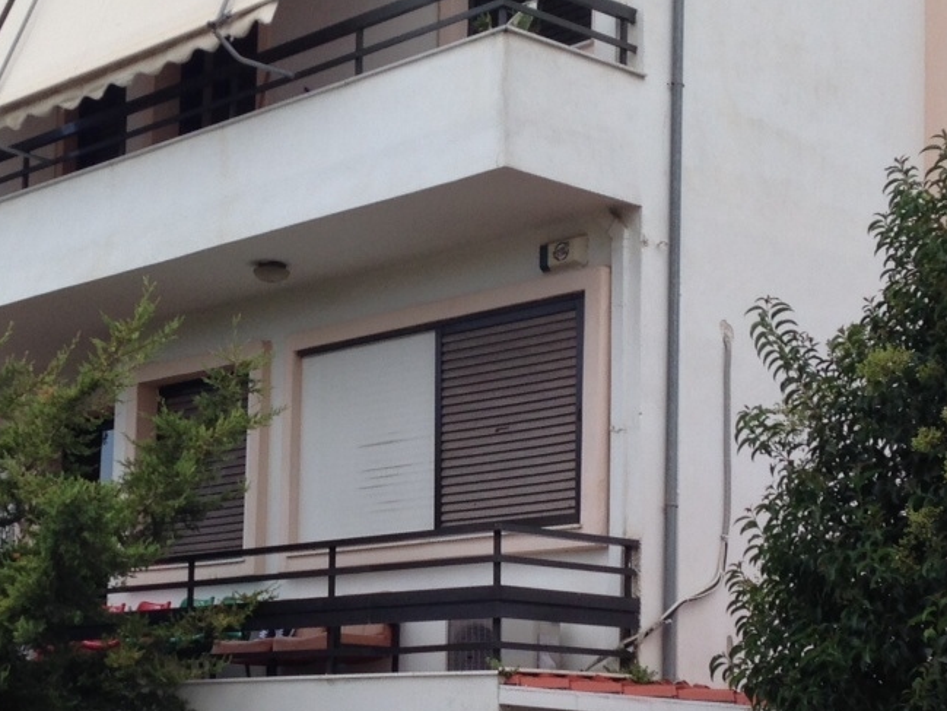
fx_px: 2271
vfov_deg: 17.7
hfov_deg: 23.3
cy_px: 504
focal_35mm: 83
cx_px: 236
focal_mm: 4.12
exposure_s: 1/404
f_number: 2.4
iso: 50
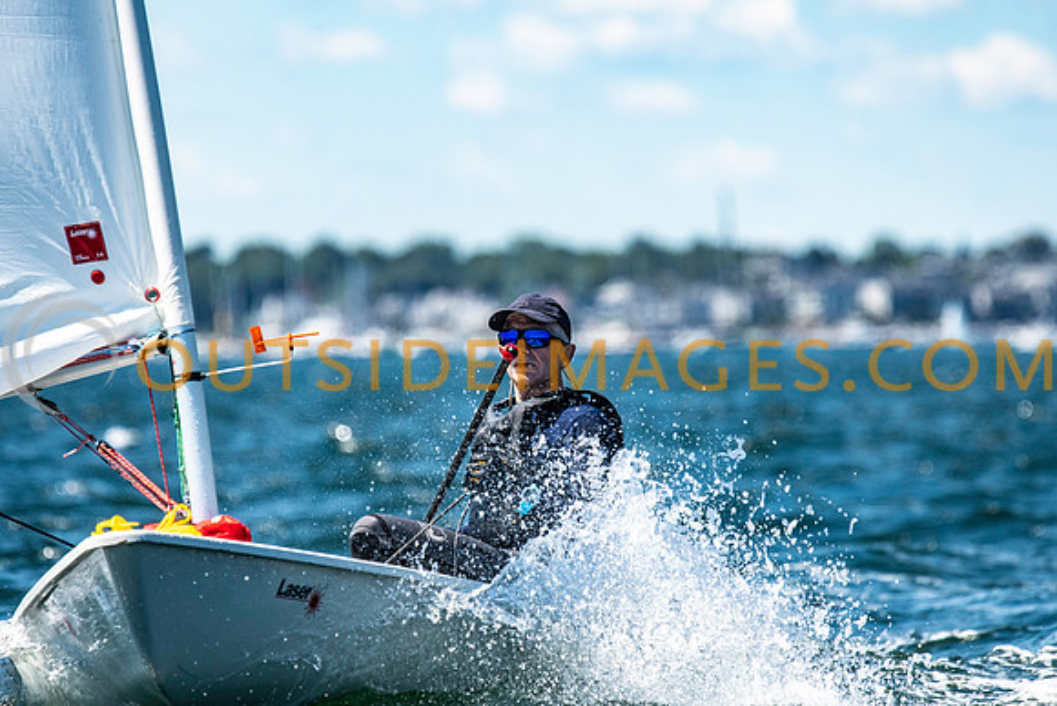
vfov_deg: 2.9
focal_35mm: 472
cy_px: 353
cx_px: 528
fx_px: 13863
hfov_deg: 4.4
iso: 320
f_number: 5
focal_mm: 300
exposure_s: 1/2500
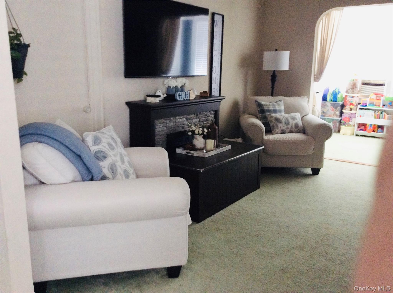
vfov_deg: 44.0
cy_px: 146
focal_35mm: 32
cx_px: 196
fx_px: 363
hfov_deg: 56.9
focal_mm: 3.3
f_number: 2.4
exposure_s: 1/24
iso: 160
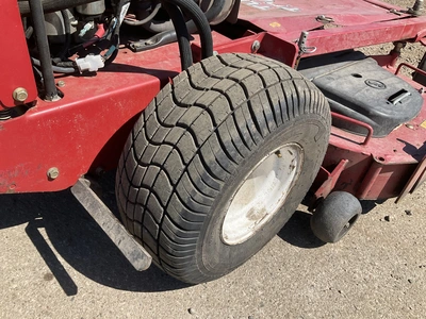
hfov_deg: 61.7
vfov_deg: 48.2
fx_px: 357
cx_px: 213
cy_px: 160
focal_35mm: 29
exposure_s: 1/1195
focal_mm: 3
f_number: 1.8
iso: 25
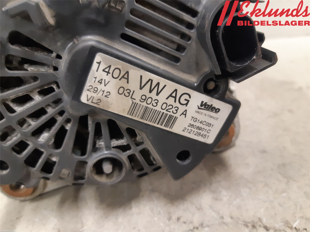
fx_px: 233
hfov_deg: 67.3
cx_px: 155
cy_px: 116
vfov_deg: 53.1
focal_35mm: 26
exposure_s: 1/25
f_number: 1.7
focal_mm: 3.93
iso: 250
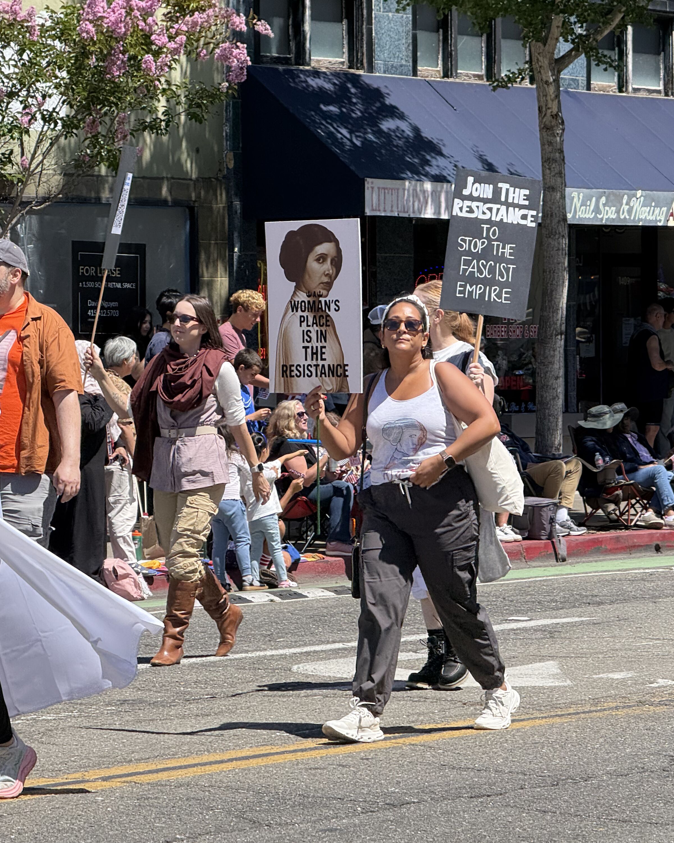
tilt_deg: -1.3
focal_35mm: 157
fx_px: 3915
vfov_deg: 12.3
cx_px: 382
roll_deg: +0.2
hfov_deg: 9.8
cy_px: 423
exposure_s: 1/990
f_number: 2.8
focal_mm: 15.66
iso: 64
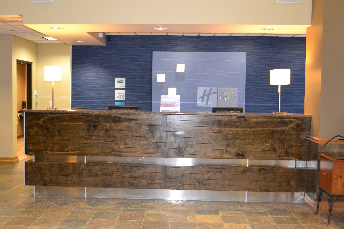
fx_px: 392
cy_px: 118
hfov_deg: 47.4
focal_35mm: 41
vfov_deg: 32.6
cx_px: 162
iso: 2200
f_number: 4
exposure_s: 1/60
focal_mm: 24
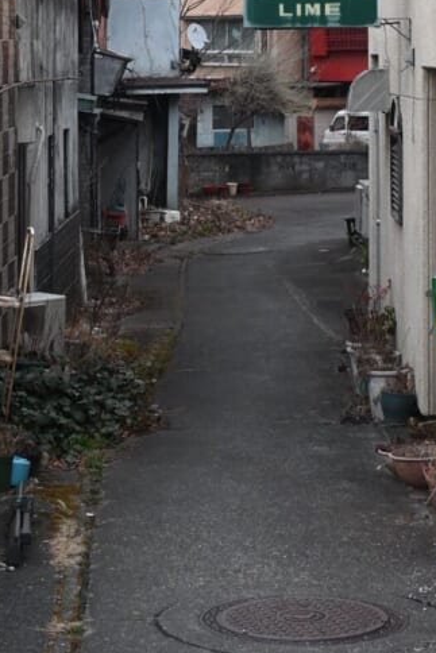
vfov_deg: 20.9
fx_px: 1716
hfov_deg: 14.5
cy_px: 11
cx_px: 142
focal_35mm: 95
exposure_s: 1/50
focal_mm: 30.5
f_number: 4.8
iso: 1400
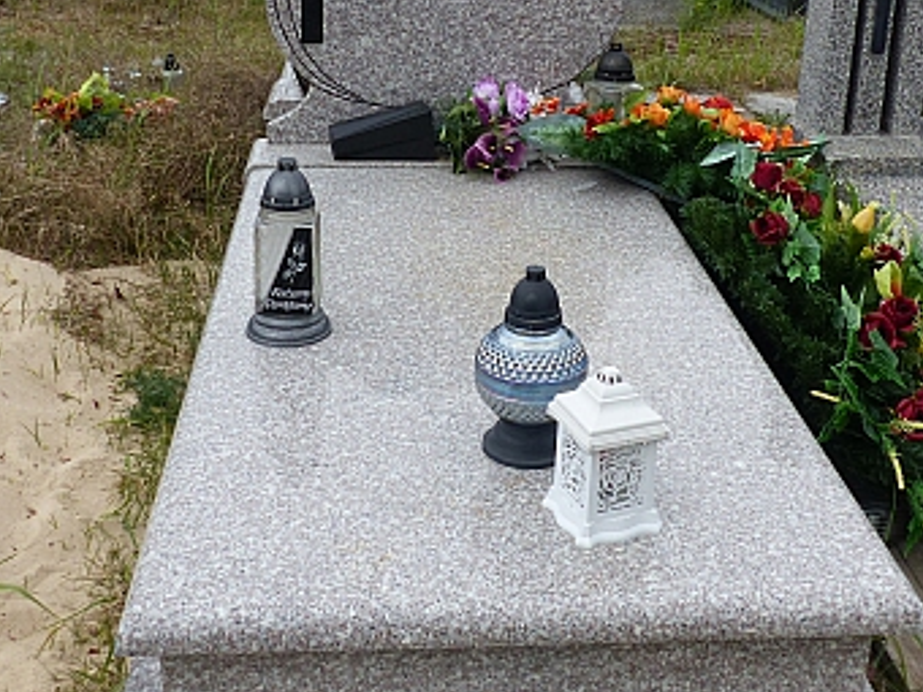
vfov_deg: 30.5
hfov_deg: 40.4
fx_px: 1253
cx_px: 489
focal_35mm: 47
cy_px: 201
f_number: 4
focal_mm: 4.5
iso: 100
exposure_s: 1/400
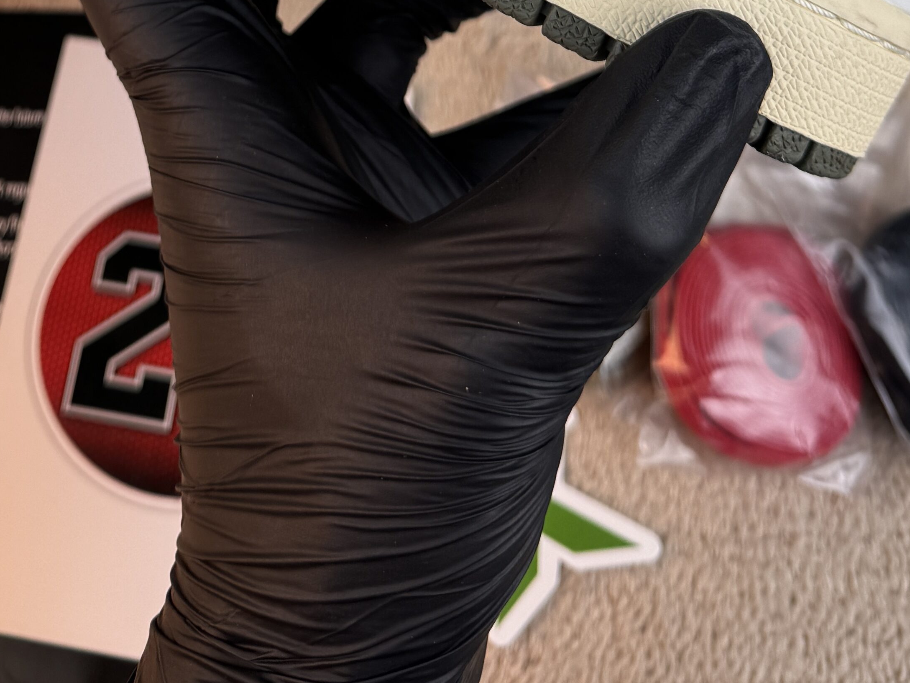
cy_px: -370
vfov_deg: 19.8
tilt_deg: -54.6
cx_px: 263
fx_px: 1656
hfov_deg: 30.4
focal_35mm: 63
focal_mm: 6.76
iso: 80
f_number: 1.78
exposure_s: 1/966
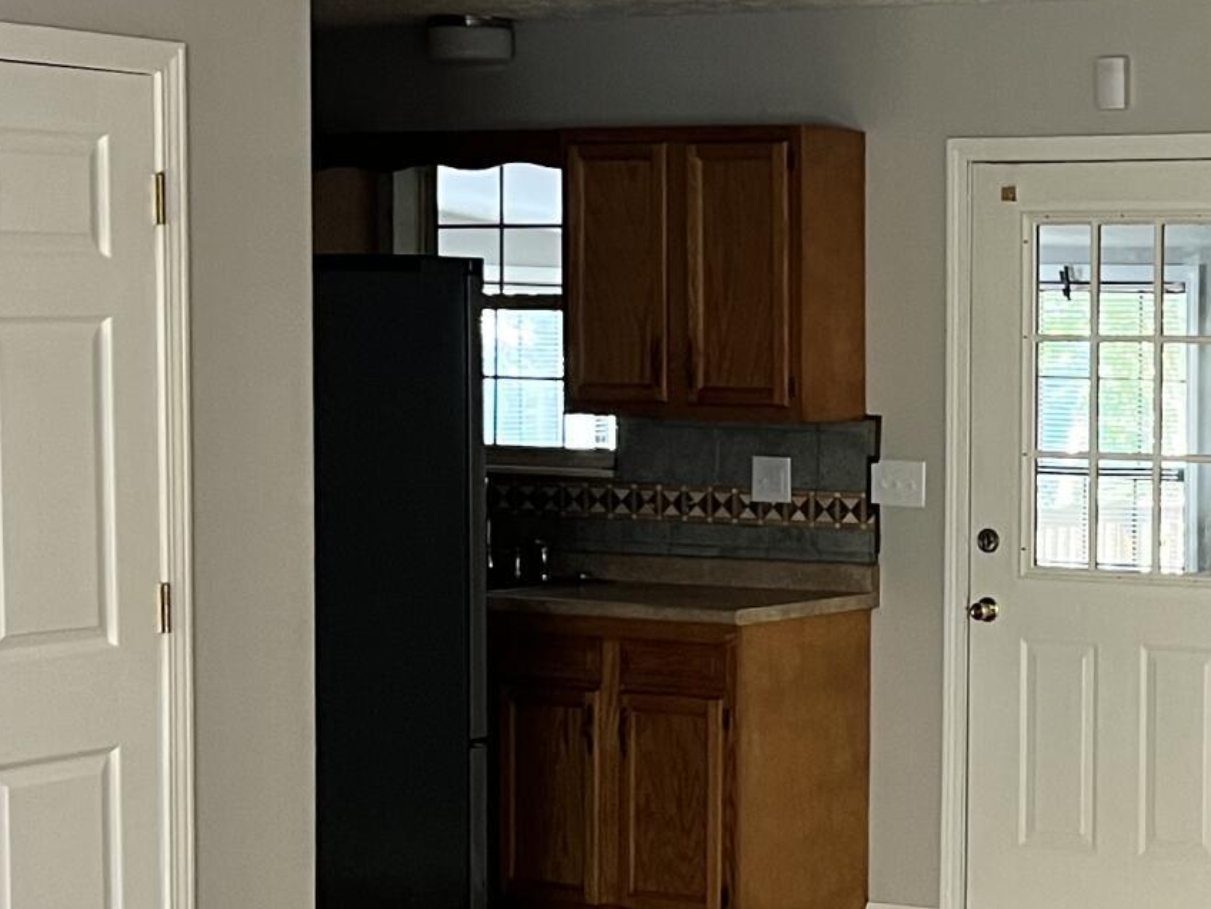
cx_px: 1265
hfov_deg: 20.5
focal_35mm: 92
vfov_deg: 16.1
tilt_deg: -3.3
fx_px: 3219
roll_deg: -0.6
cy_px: 496
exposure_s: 1/99
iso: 125
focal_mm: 5.7
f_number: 1.5
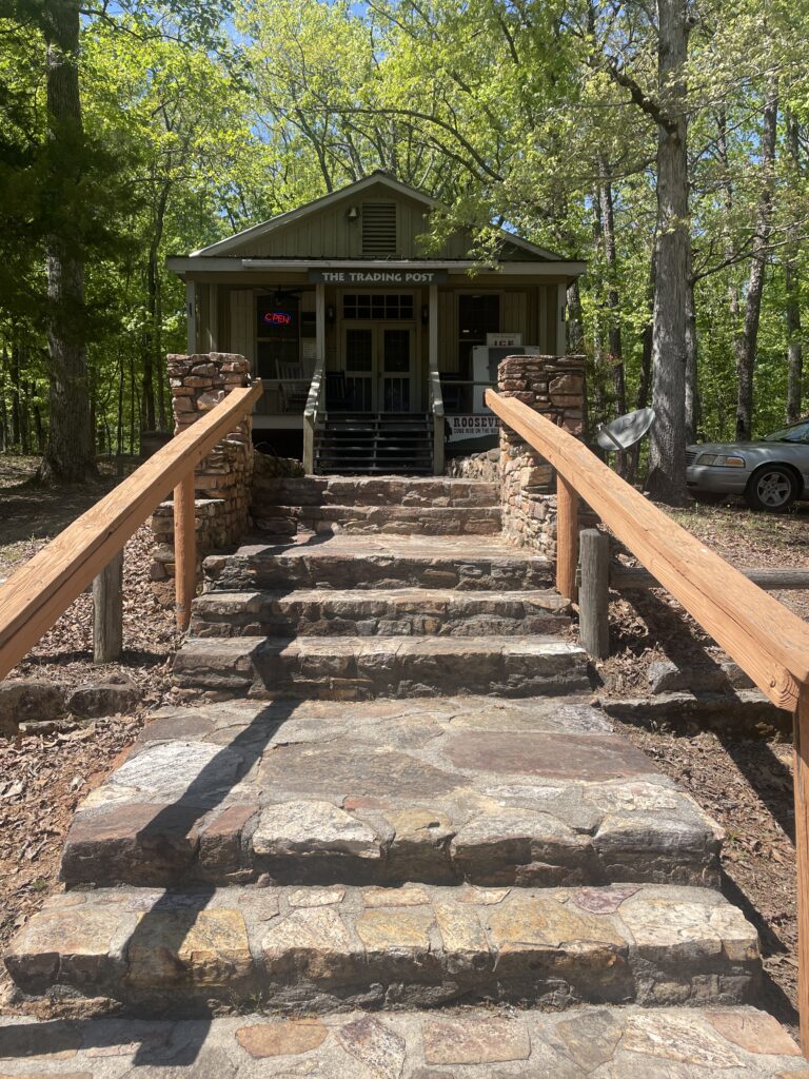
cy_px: 540
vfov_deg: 67.3
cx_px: 404
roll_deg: +0.2
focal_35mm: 26
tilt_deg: -1.2
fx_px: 810
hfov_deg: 53.1
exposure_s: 1/2212
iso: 32
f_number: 1.6
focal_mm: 4.2
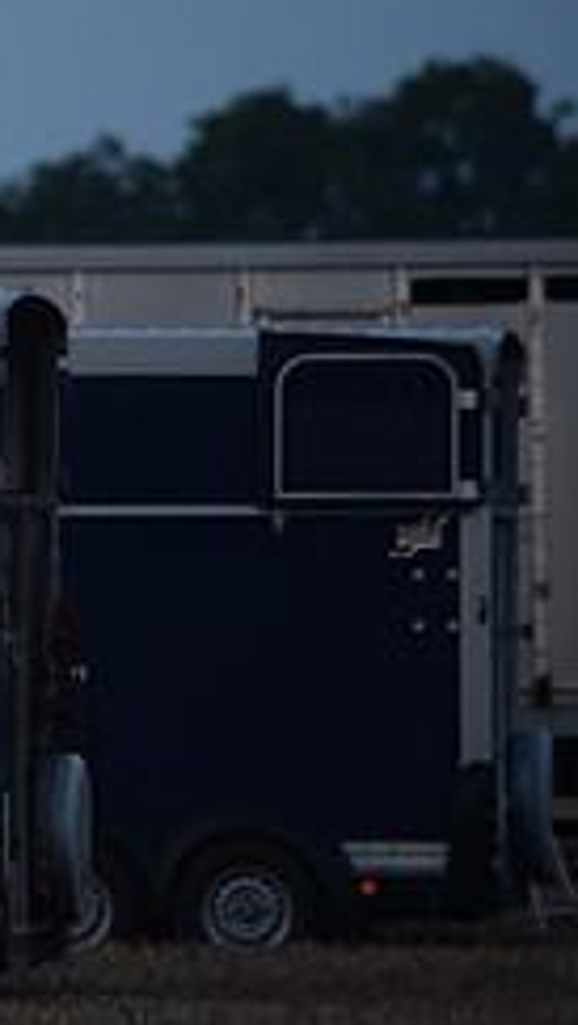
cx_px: -519
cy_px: 561
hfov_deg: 2.7
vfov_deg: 4.8
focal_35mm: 449
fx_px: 12213
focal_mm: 180
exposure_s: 1/640
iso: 2500
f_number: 2.8
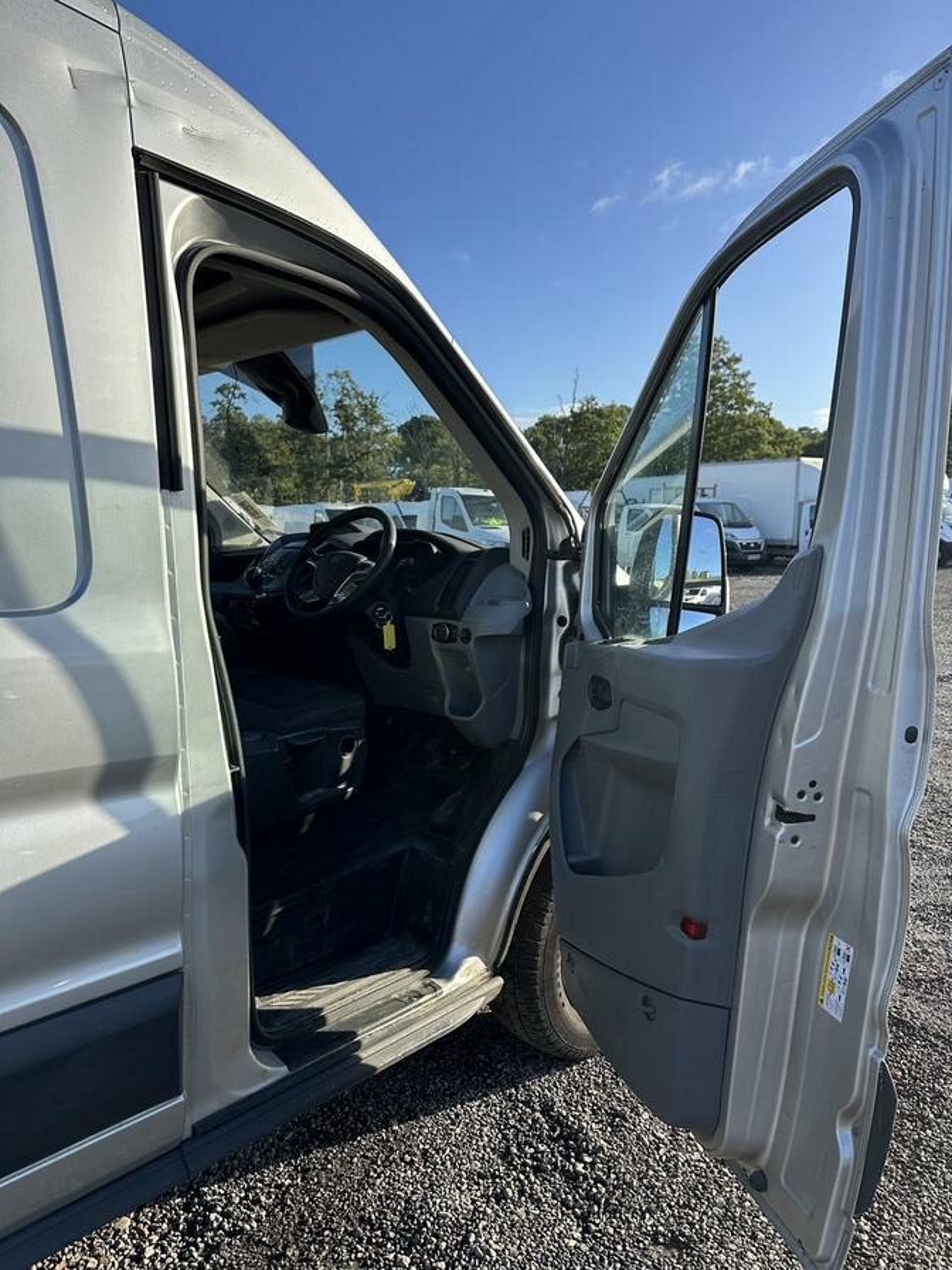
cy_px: 635
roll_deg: -0.7
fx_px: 880
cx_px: 476
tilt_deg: -8.1
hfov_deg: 56.8
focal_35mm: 24
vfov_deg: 71.6
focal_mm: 6.86
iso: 80
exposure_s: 1/2070
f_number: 1.78
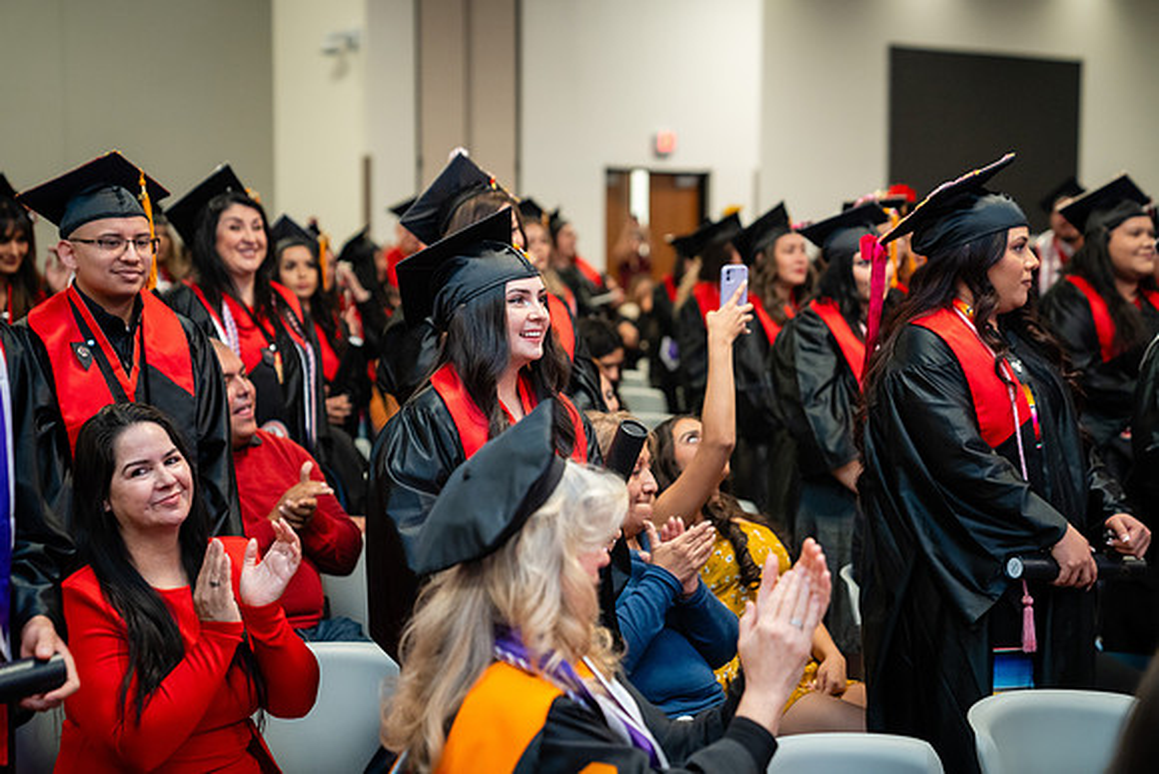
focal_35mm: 74
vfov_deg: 18.5
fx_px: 2377
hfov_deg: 27.4
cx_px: 577
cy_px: 370
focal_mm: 70
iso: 3200
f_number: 2.8
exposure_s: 1/160
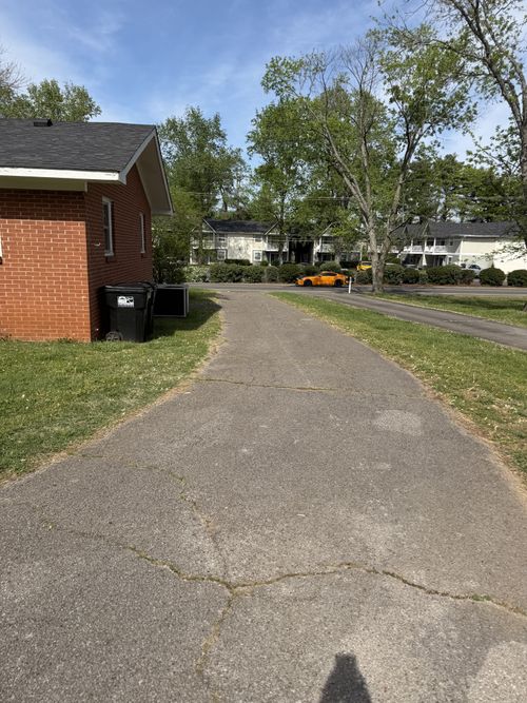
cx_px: 264
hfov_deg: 56.8
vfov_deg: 71.6
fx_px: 487
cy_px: 352
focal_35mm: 24
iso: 80
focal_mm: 6.76
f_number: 1.78
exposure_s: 1/4167
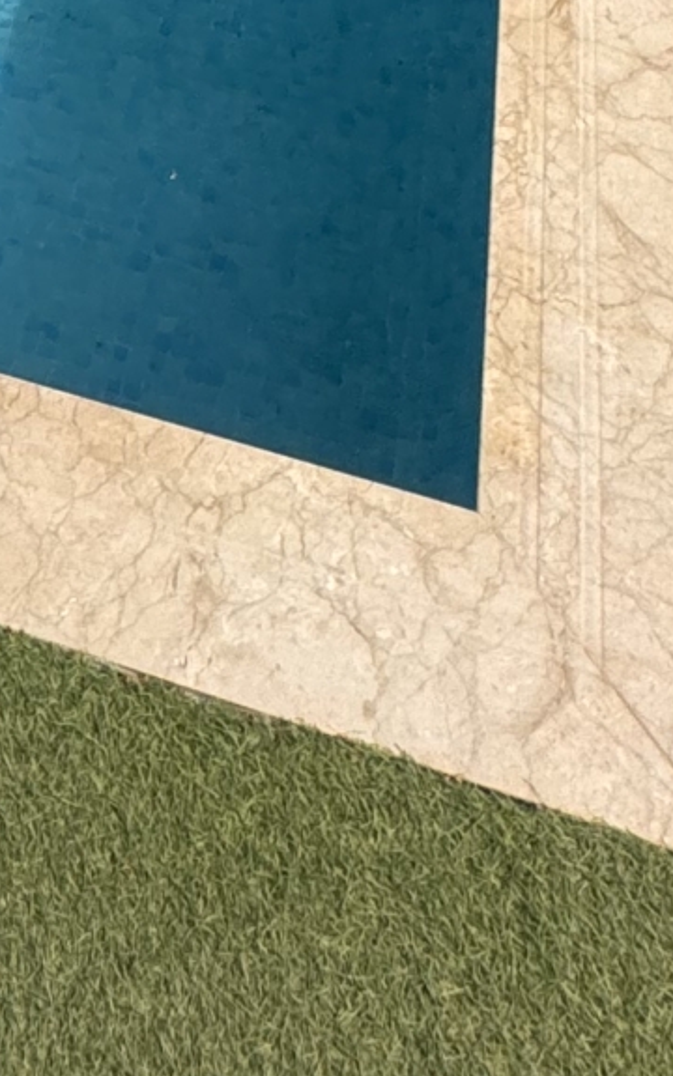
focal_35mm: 66
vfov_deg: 20.6
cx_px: -118
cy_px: -908
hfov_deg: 18.7
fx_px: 1937
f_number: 2.2
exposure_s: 1/2415
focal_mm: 2.22
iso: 50
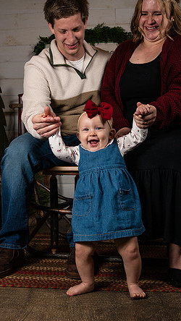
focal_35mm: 40
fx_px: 341
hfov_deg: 29.6
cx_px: 71
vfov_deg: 50.5
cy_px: 155
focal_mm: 24
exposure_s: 1/250
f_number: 5.6
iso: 320
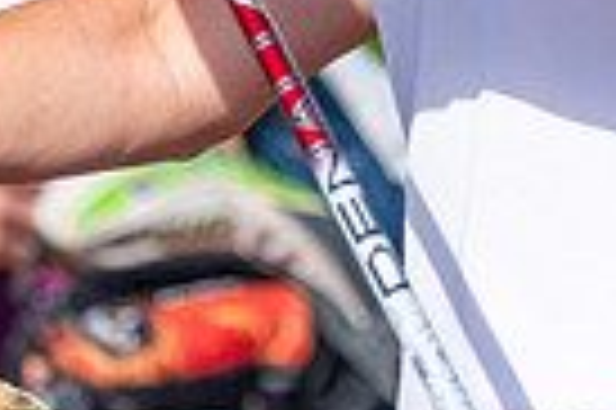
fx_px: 21705
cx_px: 463
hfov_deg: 1.6
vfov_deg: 1.1
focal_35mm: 1270
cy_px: -354
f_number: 5
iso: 200
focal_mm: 300
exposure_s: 1/2500
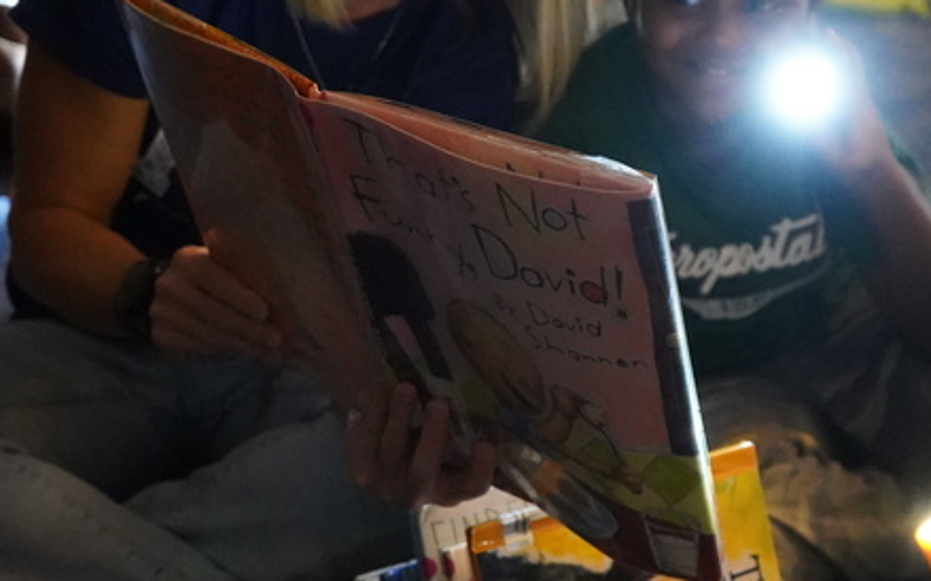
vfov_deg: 18.8
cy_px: 266
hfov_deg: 29.7
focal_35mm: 69
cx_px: 592
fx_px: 1750
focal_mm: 29
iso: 12800
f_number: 3.5
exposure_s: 1/20
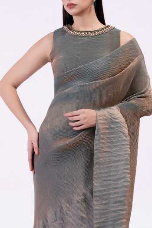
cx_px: 76
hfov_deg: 19.5
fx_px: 443
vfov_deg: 28.8
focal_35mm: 70
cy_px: 114
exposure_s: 1/125
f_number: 9
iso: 250
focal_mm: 70
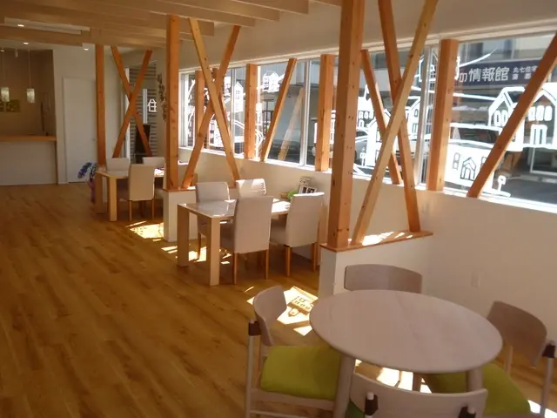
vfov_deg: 46.8
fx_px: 483
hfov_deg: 60.0
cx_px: 278
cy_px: 209
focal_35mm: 30
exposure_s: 1/320
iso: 100
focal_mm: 5.2
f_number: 3.1
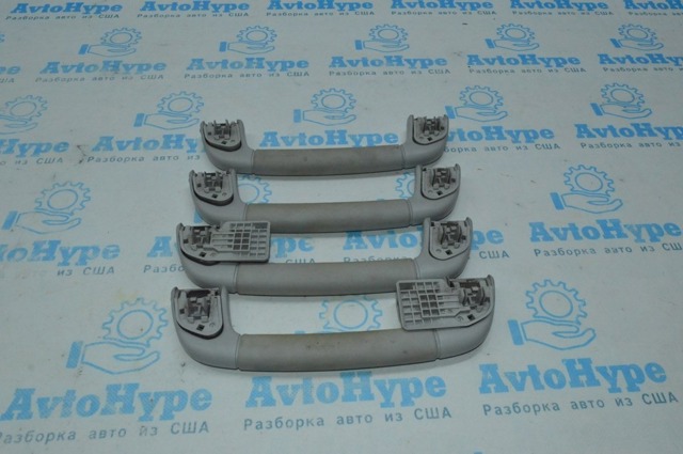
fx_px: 568
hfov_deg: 62.0
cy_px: 227
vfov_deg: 43.5
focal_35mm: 30
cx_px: 342
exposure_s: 1/200
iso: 4000
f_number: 16
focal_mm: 20
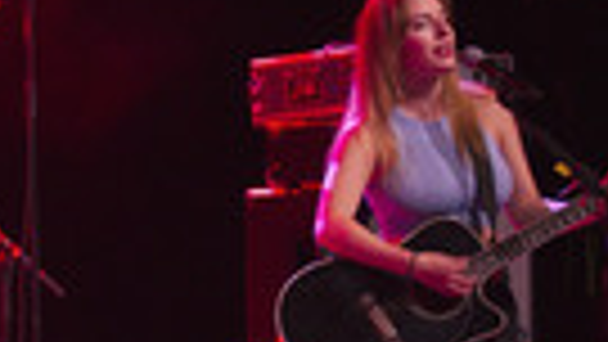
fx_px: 7595
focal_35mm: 471
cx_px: -309
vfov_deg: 2.6
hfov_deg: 4.6
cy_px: 180
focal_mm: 135
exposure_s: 1/125
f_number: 2.8
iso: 1600
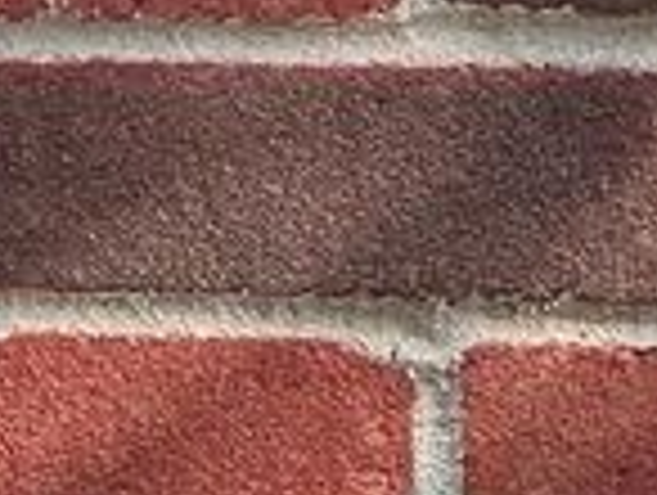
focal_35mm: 540
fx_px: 10266
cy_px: 558
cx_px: -999
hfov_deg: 3.6
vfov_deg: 2.8
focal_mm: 9
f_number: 2.8
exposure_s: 1/99
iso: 50
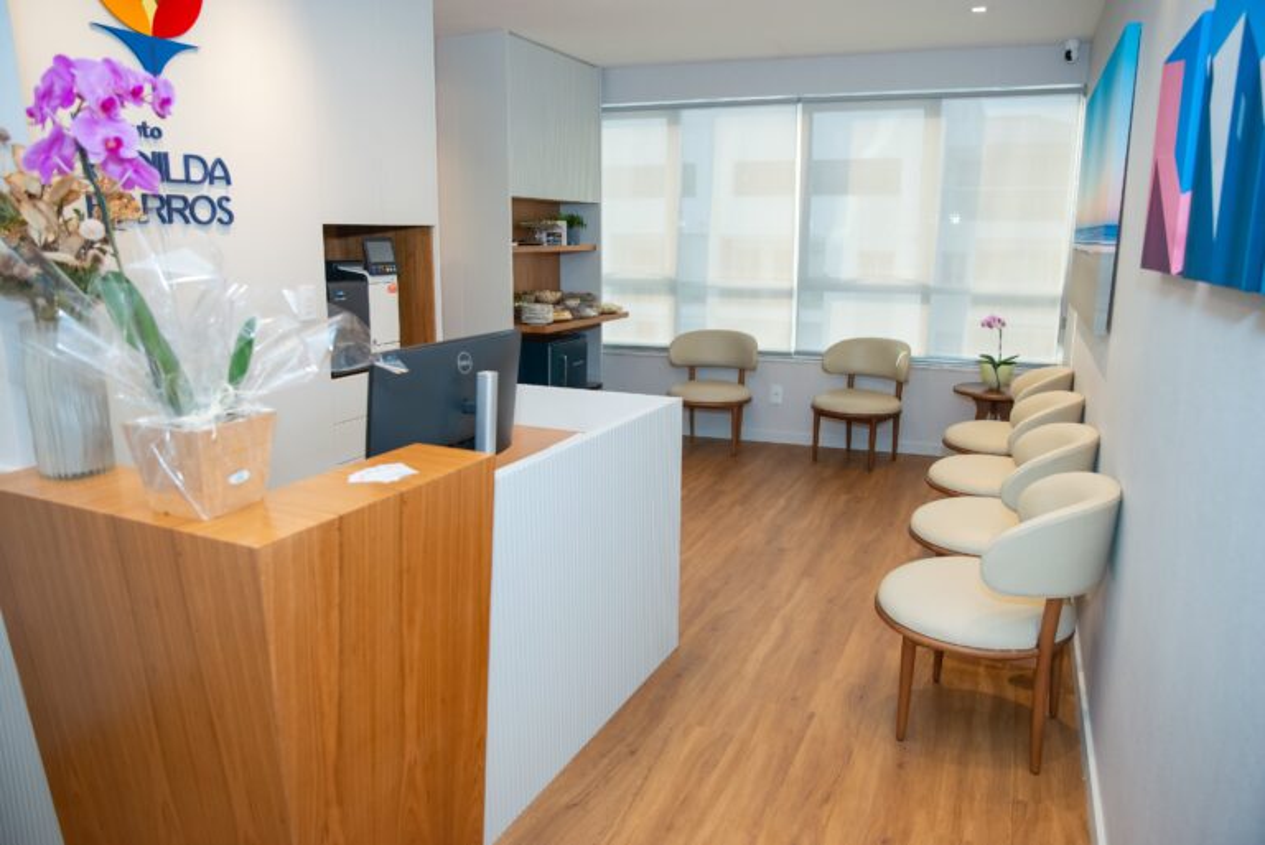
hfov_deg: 73.7
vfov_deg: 53.2
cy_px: 422
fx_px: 844
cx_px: 632
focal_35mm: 24
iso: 1000
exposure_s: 1/160
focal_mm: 24
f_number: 3.5
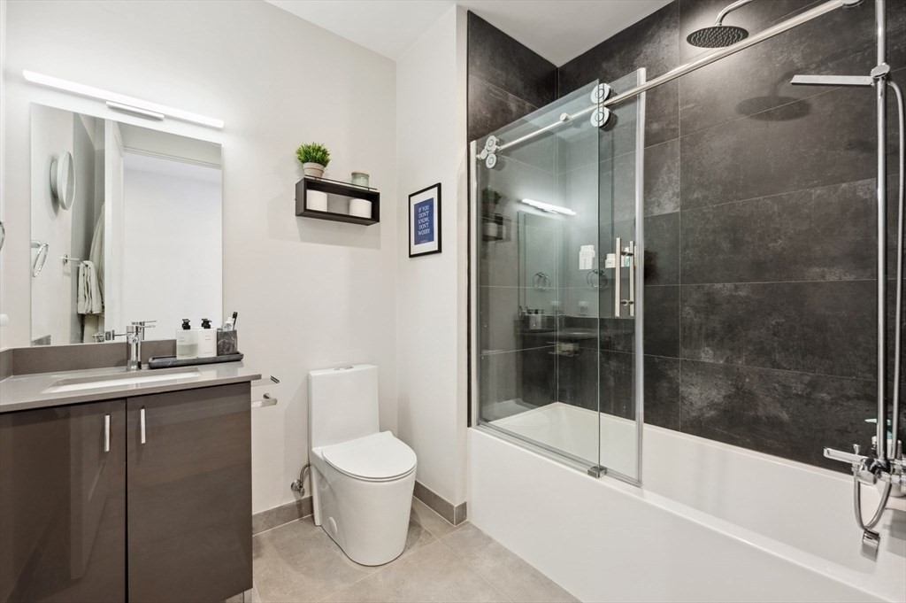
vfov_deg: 81.1
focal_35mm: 14
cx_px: 453
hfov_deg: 104.3
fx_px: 352
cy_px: 302
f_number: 8
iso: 100
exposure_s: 1/3.33
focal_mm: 14
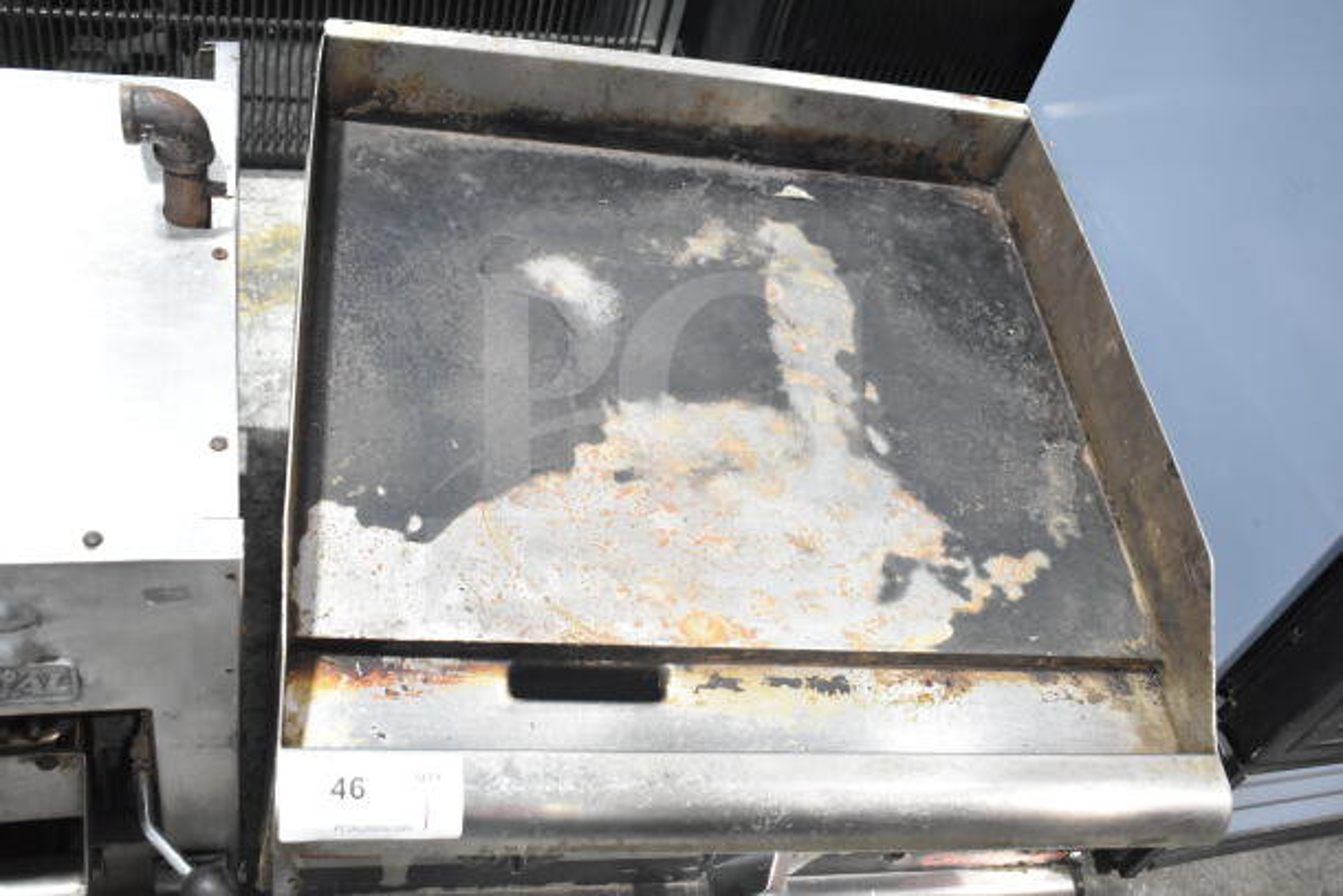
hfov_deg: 49.5
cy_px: 448
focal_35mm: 39
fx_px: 1455
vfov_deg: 34.2
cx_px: 672
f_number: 4.5
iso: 1600
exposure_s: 1/80
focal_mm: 26
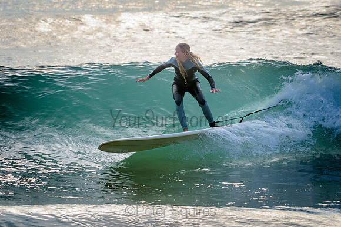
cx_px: 209
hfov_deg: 7.3
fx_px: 2673
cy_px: 90
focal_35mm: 282
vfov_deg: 4.9
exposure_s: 1/2000
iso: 64
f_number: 5.6
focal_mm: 230
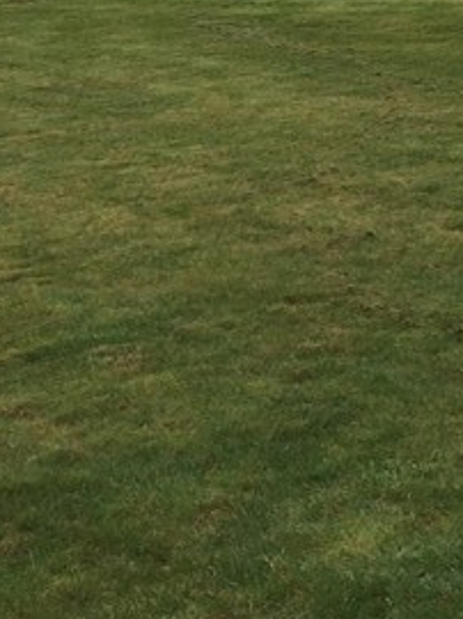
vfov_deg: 16.6
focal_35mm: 110
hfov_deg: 13.0
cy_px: -252
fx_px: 1965
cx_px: 596
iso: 32
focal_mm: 4.15
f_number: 2.2
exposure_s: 1/1199
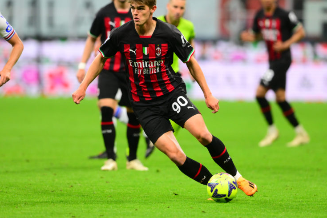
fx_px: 5059
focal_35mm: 557
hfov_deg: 3.7
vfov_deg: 2.5
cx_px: 138
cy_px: 87
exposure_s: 1/1000
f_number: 3.5
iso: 2500
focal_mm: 400
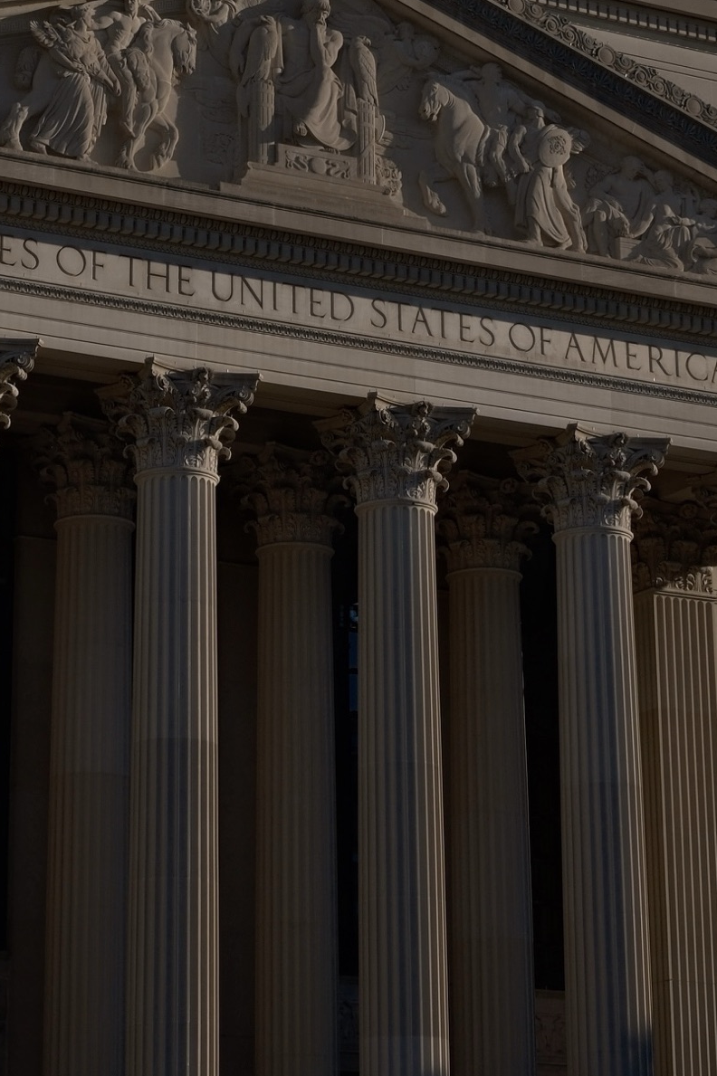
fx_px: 1584
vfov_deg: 36.6
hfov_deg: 25.4
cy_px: 268
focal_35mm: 53
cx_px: 243
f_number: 5.6
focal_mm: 23
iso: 125
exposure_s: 1/950
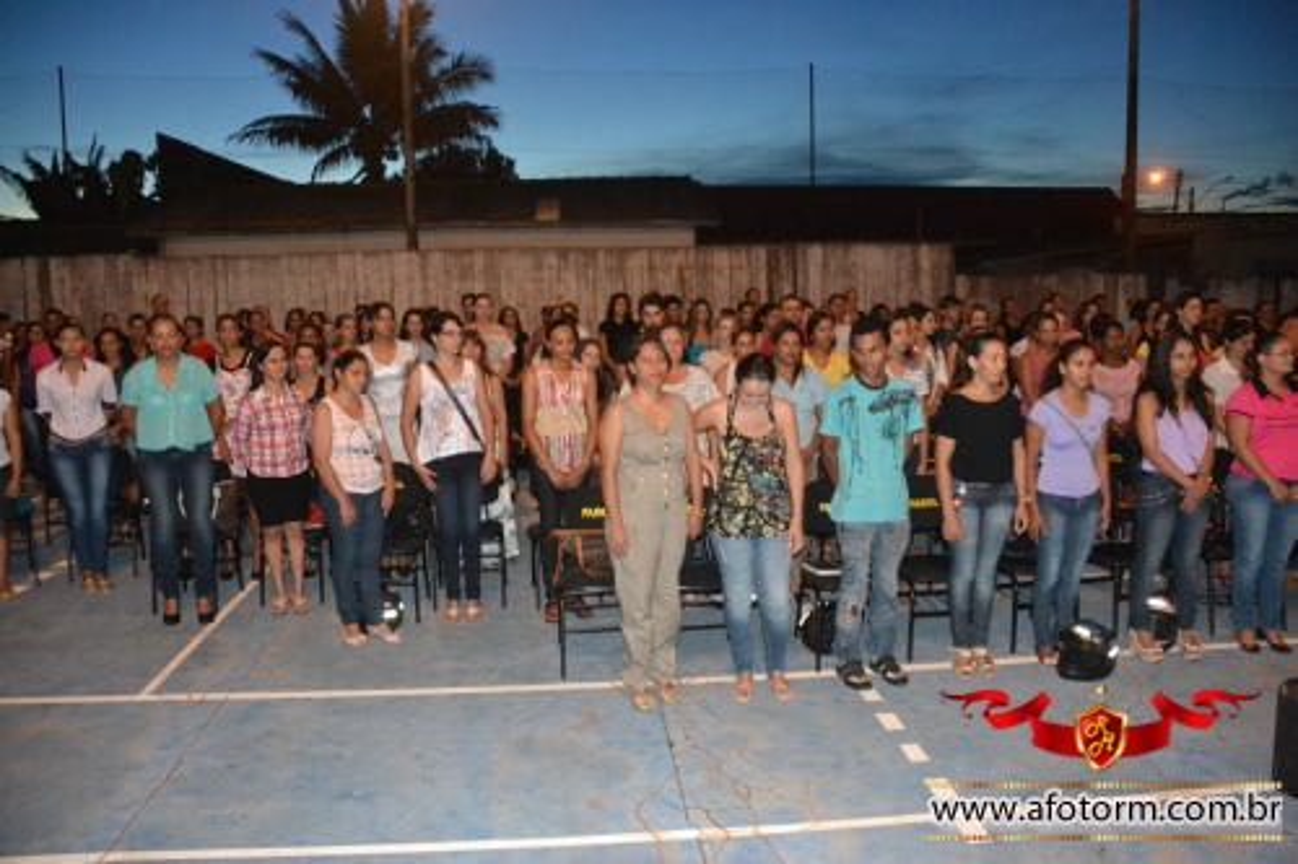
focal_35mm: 30
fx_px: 1081
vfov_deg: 43.6
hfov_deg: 61.9
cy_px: 432
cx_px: 649
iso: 3200
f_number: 3.5
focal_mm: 20
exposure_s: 1/60
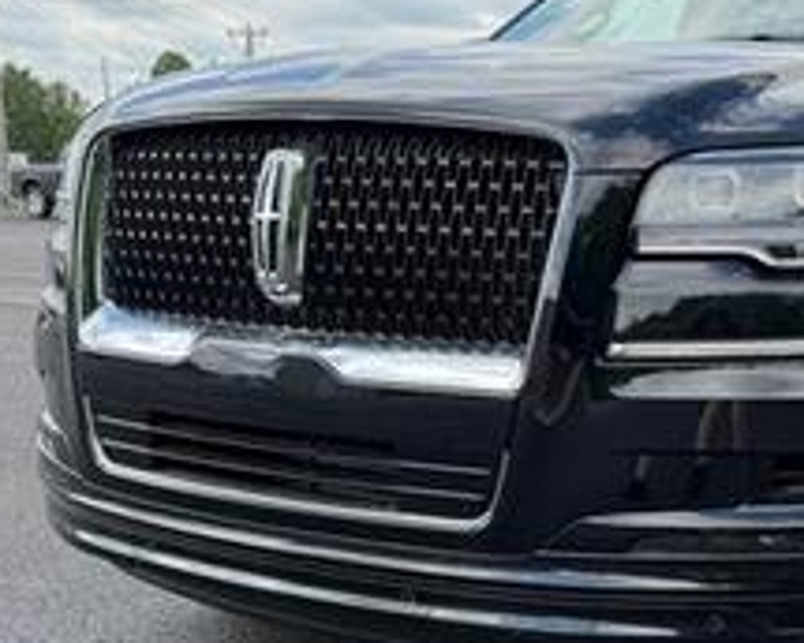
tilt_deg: -10.3
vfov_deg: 27.5
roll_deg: +0.6
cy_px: 389
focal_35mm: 55
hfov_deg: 32.2
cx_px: 744
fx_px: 1309
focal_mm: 6.76
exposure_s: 1/1901
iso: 100
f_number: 1.78
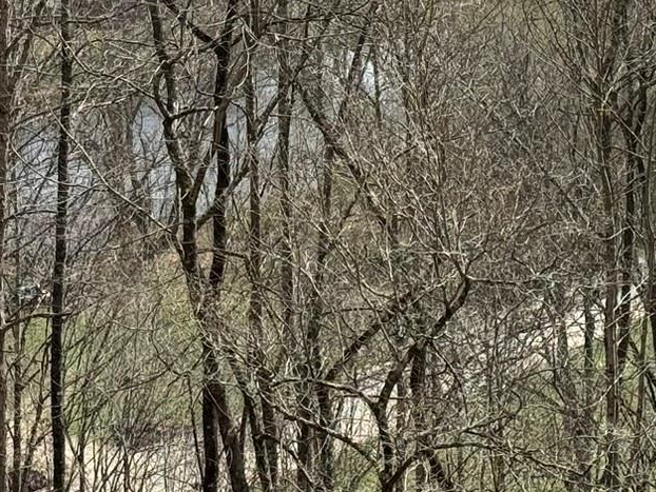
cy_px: -86
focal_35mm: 158
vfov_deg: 9.3
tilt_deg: -6.9
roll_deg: +0.8
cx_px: 427
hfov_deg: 12.5
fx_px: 2995
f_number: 1.78
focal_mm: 6.76
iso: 64
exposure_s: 1/4049
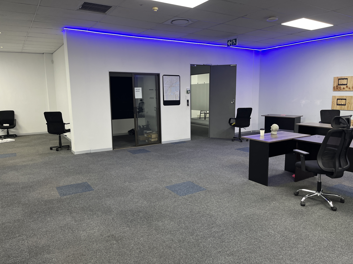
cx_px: 176
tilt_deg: -8.7
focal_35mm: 26
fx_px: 265
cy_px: 132
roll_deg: -0.4
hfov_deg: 67.3
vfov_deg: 53.1
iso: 125
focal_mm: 5.1
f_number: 1.6
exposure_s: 1/100
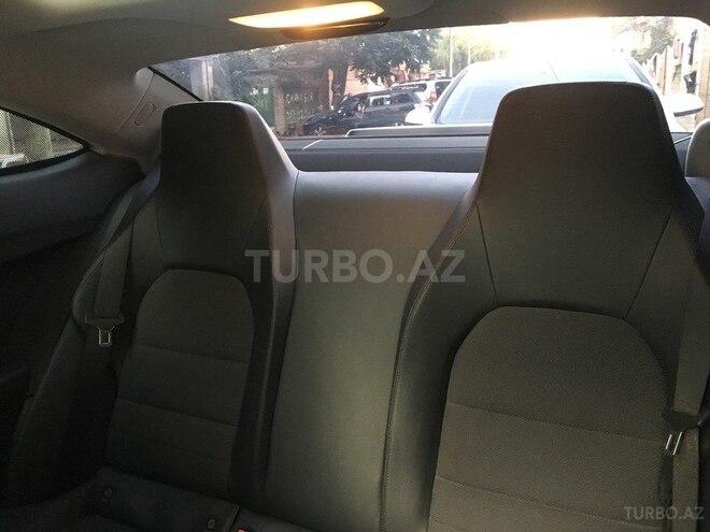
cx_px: 355
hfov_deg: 61.7
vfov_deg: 48.2
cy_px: 266
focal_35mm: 29
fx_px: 595
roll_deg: +1.7
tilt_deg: -14.7
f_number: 2.2
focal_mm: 4.15
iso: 250
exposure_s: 1/17
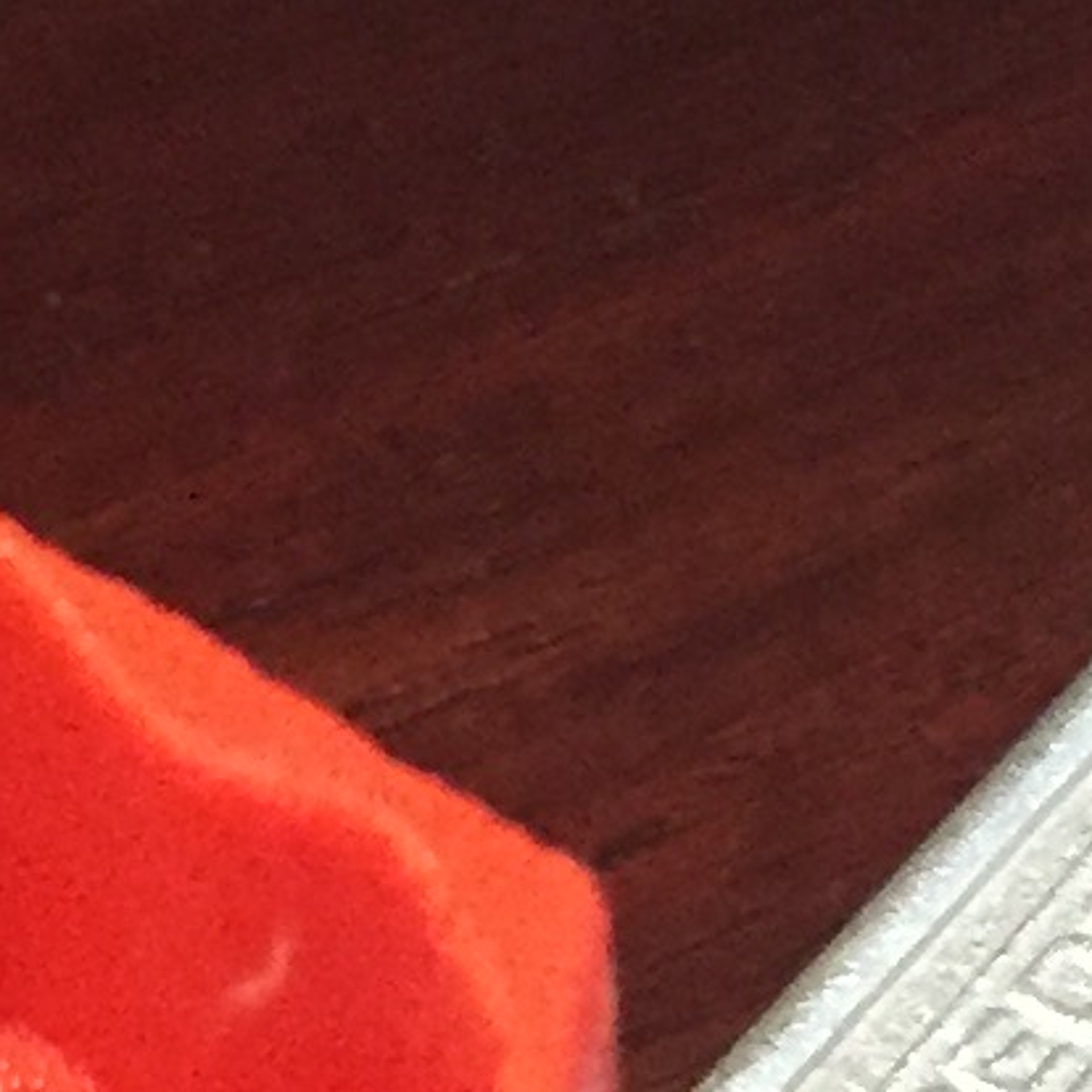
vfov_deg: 8.6
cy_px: -3
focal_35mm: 202
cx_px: 1158
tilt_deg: -48.7
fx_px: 7209
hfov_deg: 8.6
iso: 320
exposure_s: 1/17
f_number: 2.2
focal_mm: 4.15
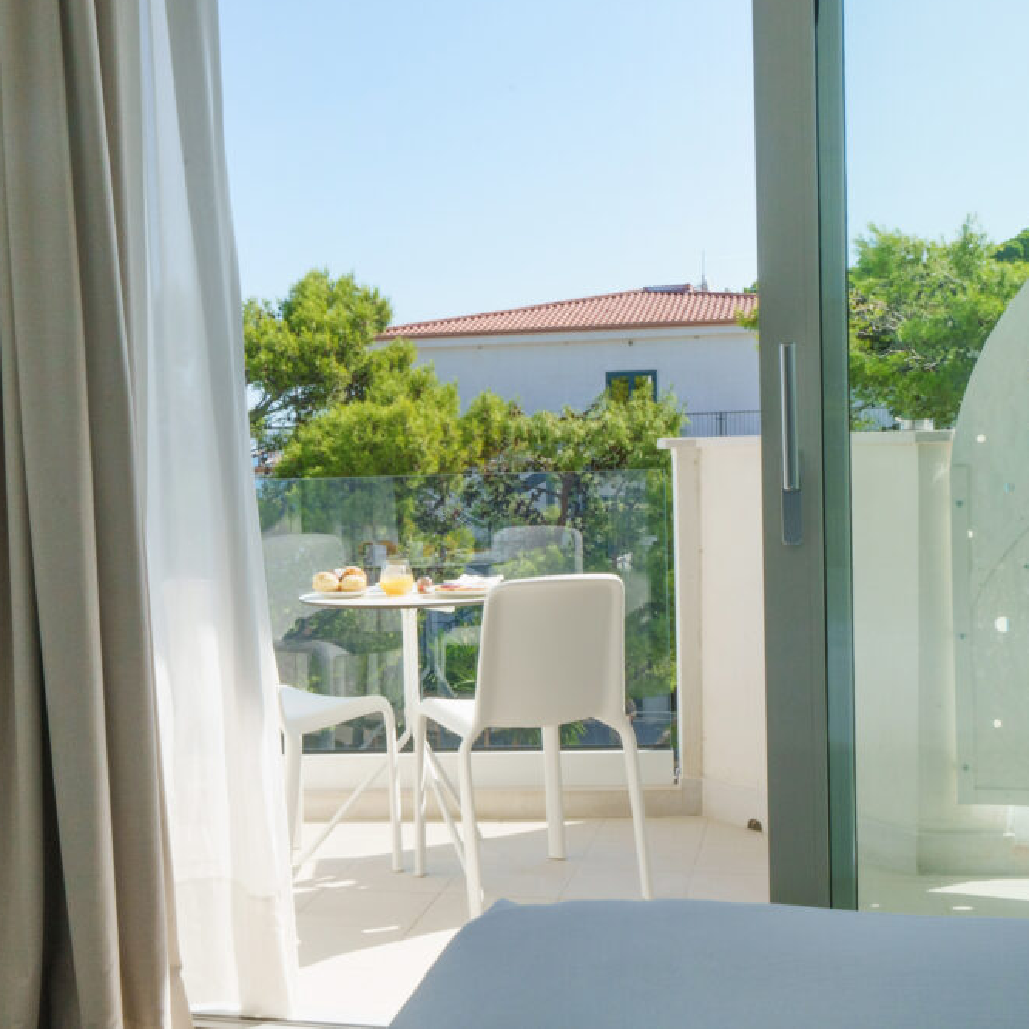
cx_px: 398
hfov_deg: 35.9
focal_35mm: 47
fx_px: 1581
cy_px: 504
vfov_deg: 36.1
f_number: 22
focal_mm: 24
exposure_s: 1/160
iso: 800
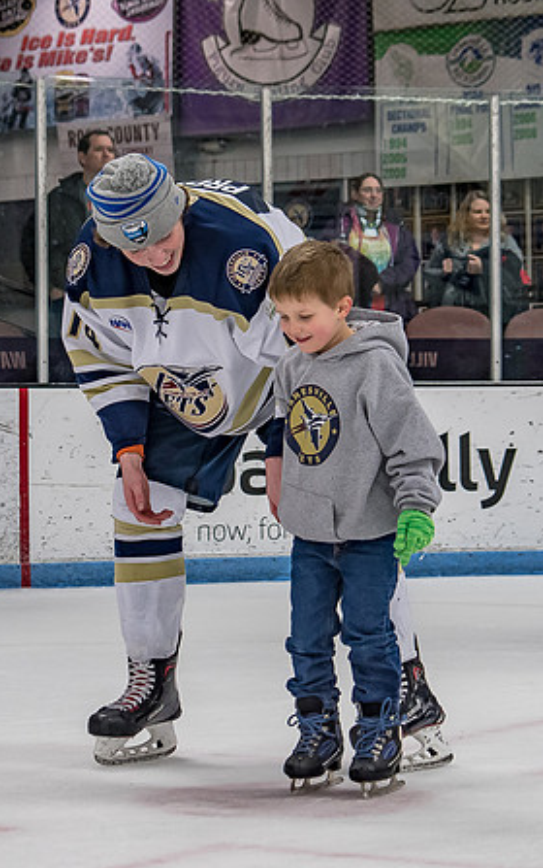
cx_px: 265
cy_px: 368
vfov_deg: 16.9
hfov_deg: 10.7
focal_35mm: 123
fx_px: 2908
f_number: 4
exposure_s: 1/250
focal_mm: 46
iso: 400
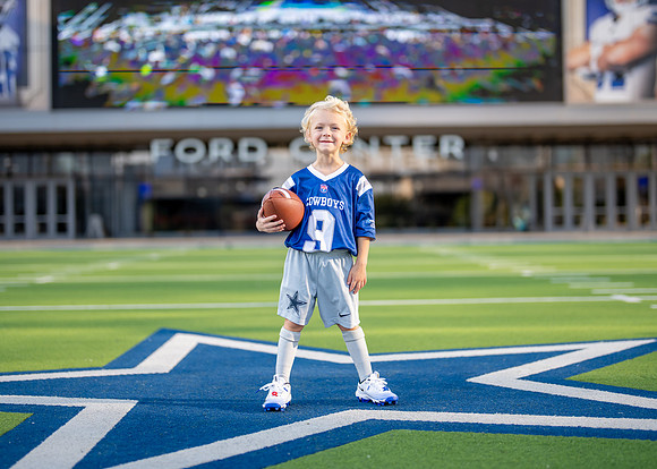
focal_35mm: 63
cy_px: 220
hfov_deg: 31.2
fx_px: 1178
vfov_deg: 22.5
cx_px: 332
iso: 125
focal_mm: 50
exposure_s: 1/4000
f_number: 1.2
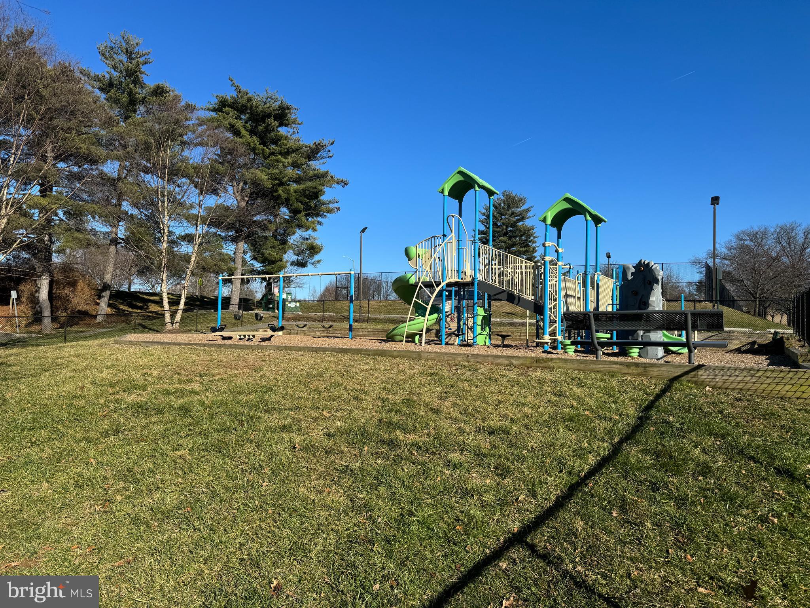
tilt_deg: +3.6
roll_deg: -0.8
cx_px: 405
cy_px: 304
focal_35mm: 24
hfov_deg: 71.6
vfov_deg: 56.8
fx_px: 562
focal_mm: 6.86
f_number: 1.78
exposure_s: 1/4049
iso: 80
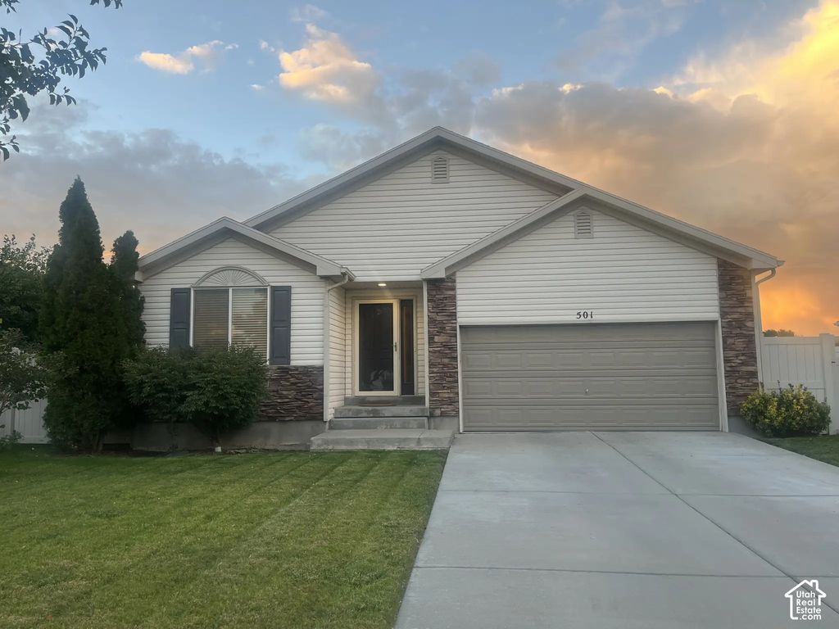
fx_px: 630
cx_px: 420
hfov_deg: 67.3
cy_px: 314
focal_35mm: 26
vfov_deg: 53.1
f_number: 1.6
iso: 50
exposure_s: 1/122
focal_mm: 5.1
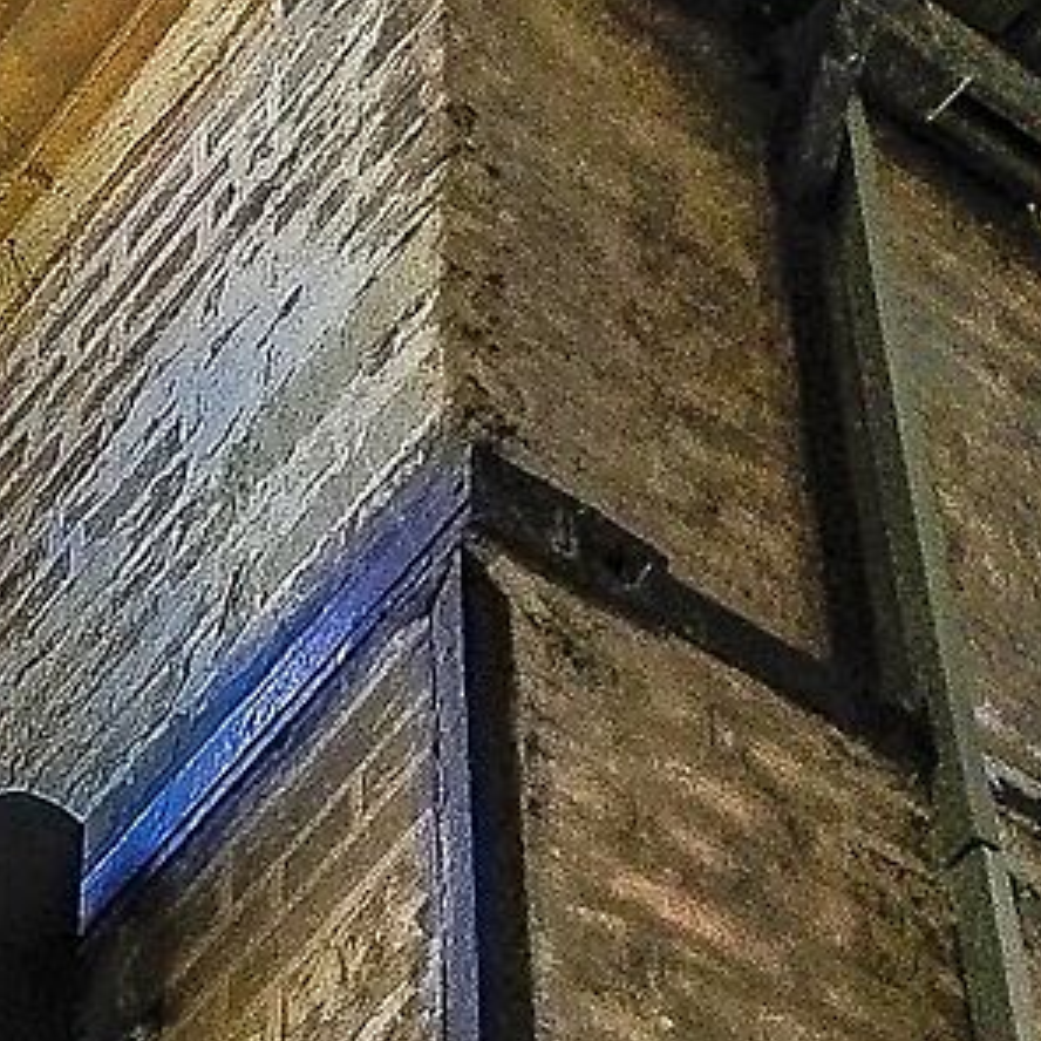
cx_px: 1192
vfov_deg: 14.1
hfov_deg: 13.7
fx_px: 4219
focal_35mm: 124
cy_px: 566
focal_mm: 12
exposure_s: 1/125
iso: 400
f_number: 8
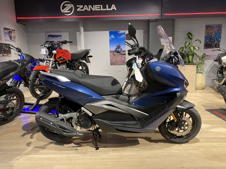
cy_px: 84
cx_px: 113
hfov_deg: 67.3
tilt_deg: -11.4
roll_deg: +1.7
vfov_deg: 53.1
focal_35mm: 26
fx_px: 170
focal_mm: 4.25
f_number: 1.8
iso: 160
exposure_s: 1/50
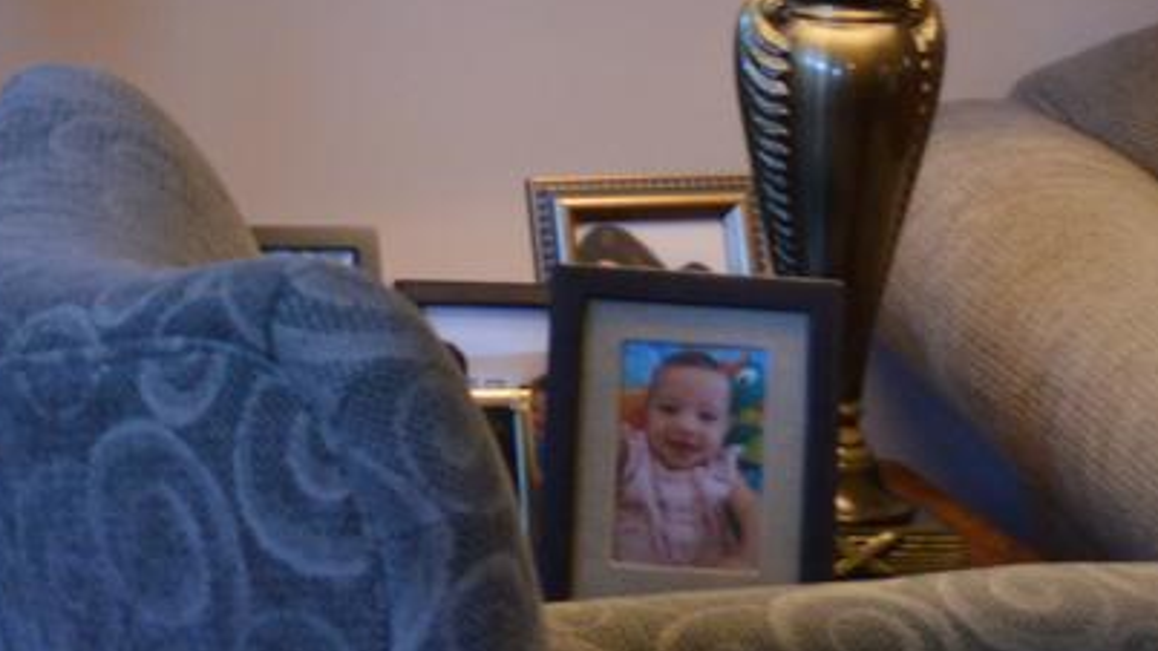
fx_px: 6386
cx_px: -135
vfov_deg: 5.6
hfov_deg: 10.2
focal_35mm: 208
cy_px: -868
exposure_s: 1/50
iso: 400
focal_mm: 26
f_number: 4.2
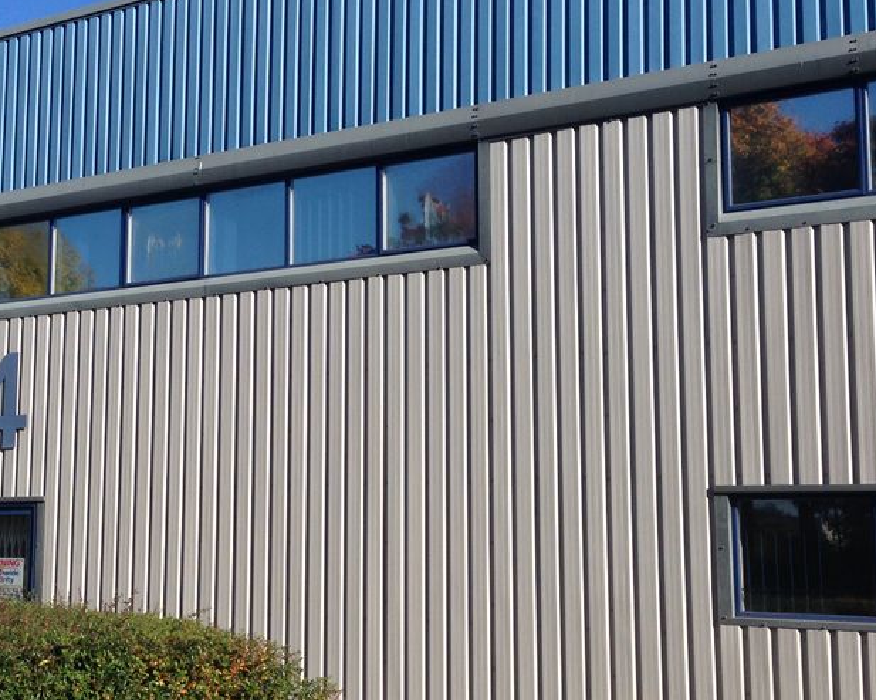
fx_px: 1503
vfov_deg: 26.2
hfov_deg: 32.1
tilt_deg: +9.1
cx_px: 265
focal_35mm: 58
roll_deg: -2.4
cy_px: 360
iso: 50
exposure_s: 1/1642
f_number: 2.4
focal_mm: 4.12
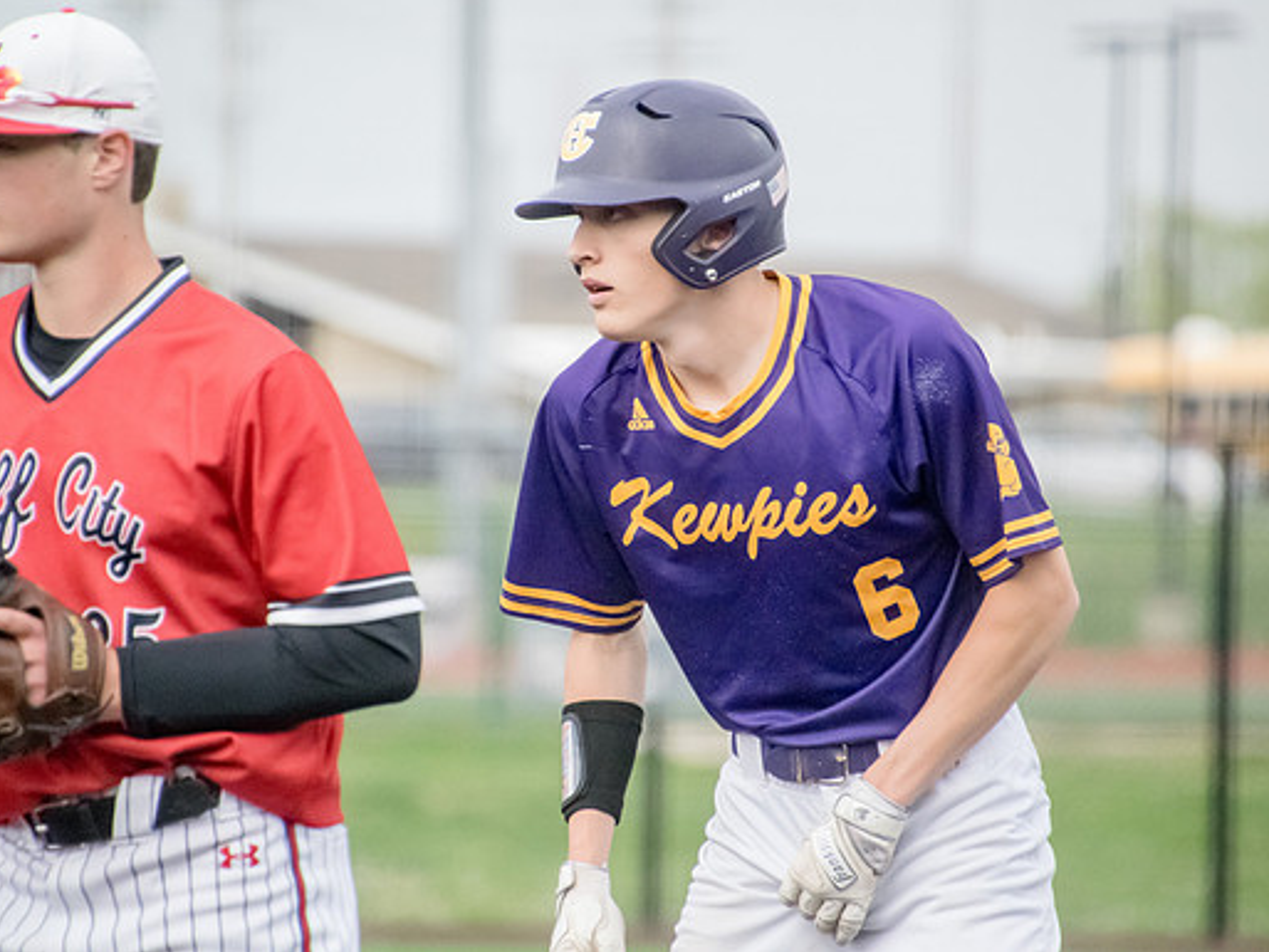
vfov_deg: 2.3
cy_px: 476
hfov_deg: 3.0
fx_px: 23907
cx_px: 604
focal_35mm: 652
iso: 5000
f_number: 6.3
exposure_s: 1/2500
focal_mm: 400
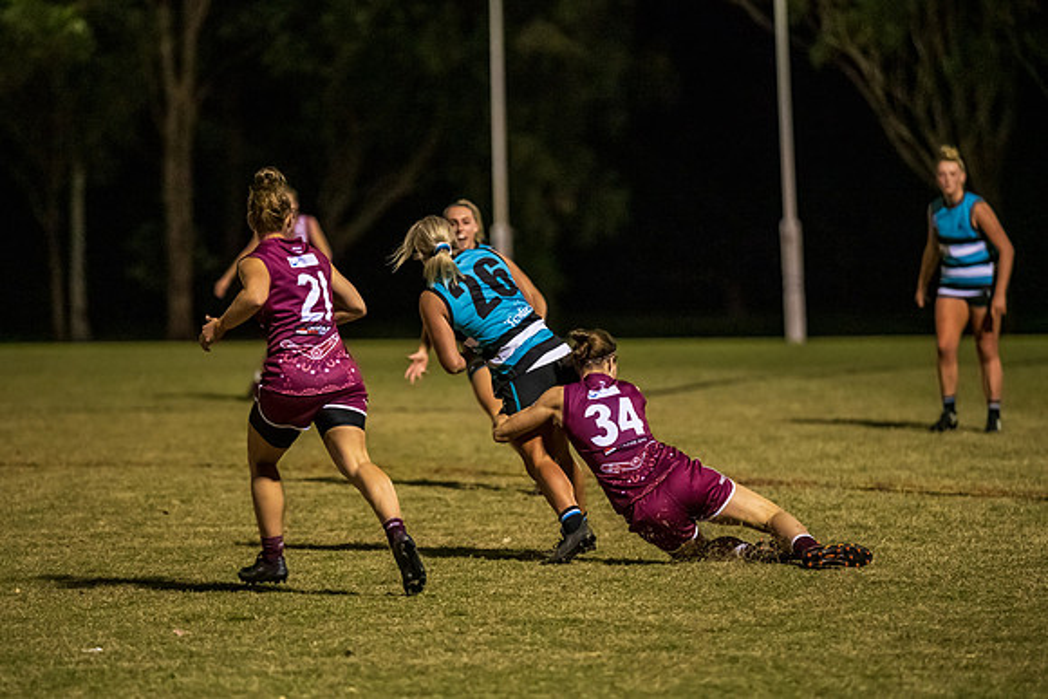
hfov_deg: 8.4
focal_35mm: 246
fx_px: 7160
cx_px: 476
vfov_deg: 5.6
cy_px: 371
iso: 6400
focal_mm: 200
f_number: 2.8
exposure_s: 1/800
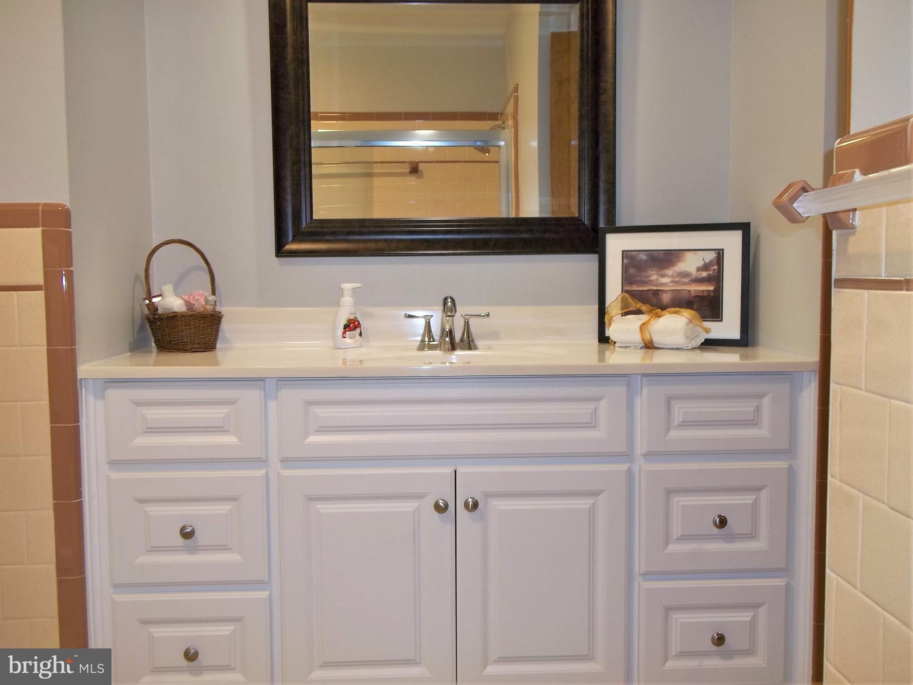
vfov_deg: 44.2
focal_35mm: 32
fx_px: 844
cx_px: 456
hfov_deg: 56.8
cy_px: 342
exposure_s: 1/30
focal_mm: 5.7
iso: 80
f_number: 2.9
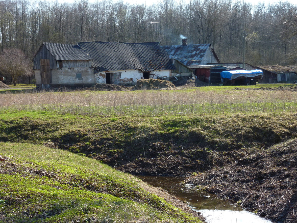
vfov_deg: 17.8
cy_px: 112
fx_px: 712
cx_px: 148
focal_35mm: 83
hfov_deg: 23.6
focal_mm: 13.7
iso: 80
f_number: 4.2
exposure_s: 1/200
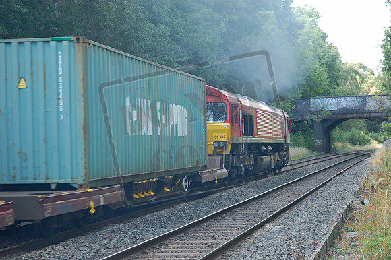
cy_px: 130
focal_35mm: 84
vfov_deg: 16.2
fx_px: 912
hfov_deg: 24.2
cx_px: 196
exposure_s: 1/125
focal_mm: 56
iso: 450
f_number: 4.5
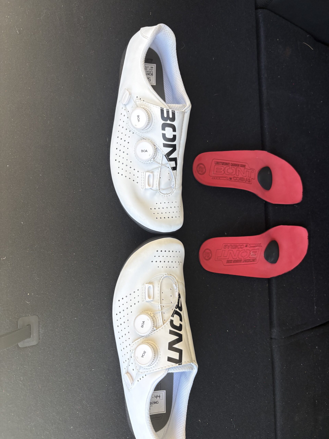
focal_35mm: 26
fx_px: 329
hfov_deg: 53.1
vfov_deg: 67.3
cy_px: 220
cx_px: 164
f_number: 1.6
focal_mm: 5.96
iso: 40
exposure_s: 1/298
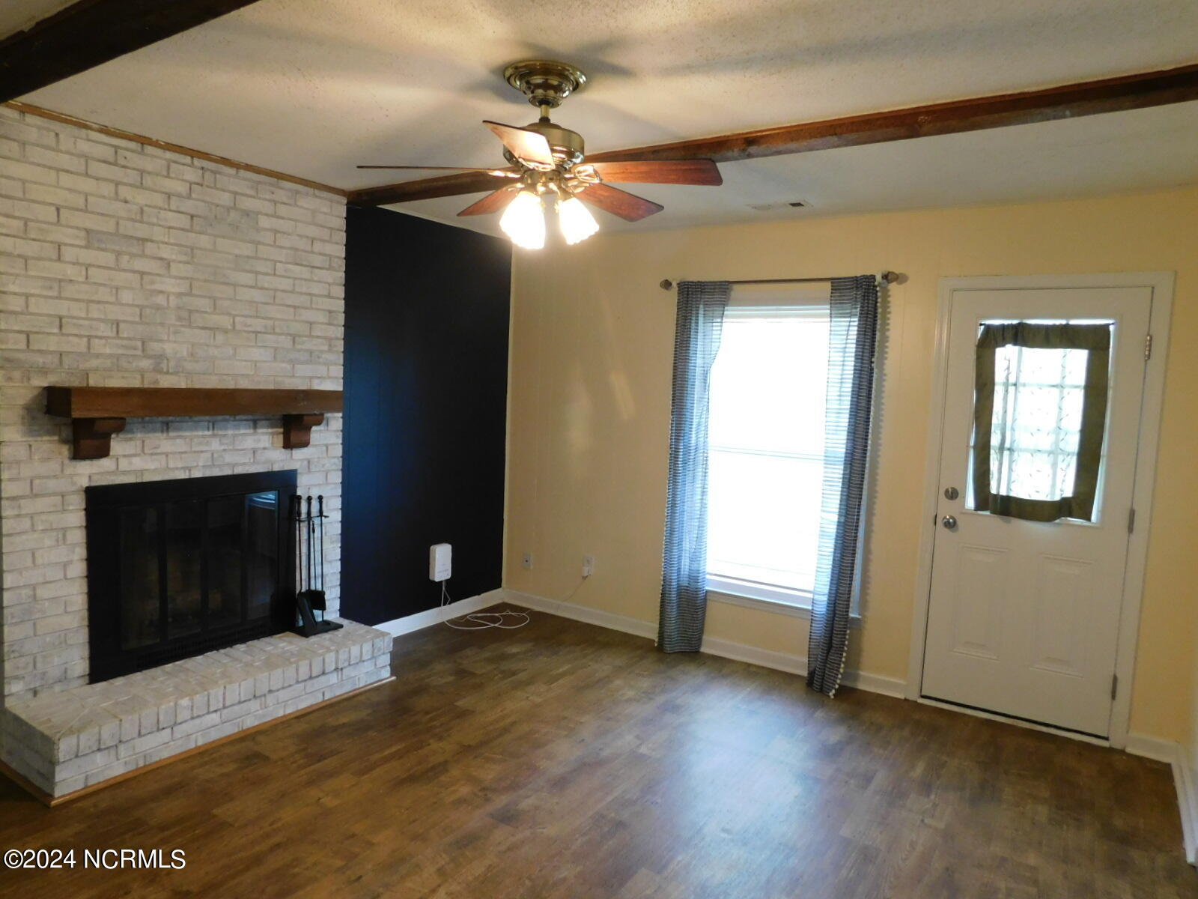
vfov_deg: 58.9
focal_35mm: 23
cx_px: 599
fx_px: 796
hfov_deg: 73.9
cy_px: 450
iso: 250
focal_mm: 4
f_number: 3
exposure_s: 1/30
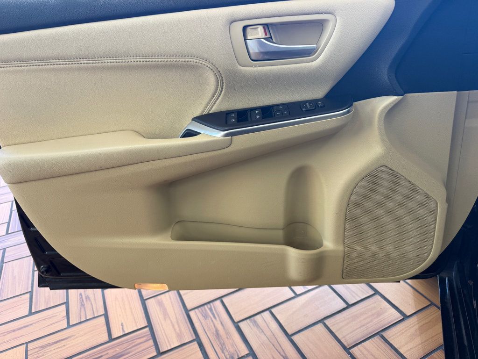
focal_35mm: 24
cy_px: 180
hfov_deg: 71.6
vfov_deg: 56.8
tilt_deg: -26.4
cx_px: 239
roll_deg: +3.1
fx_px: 331
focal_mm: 6.76
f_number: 1.78
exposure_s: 1/120
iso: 100
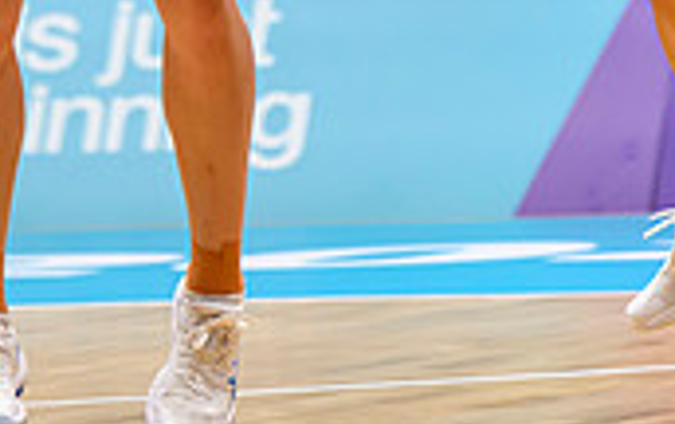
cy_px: -444
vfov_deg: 1.2
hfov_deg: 1.9
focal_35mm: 1120
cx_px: 131
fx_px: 20630
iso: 4000
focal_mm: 280
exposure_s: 1/1250
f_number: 4
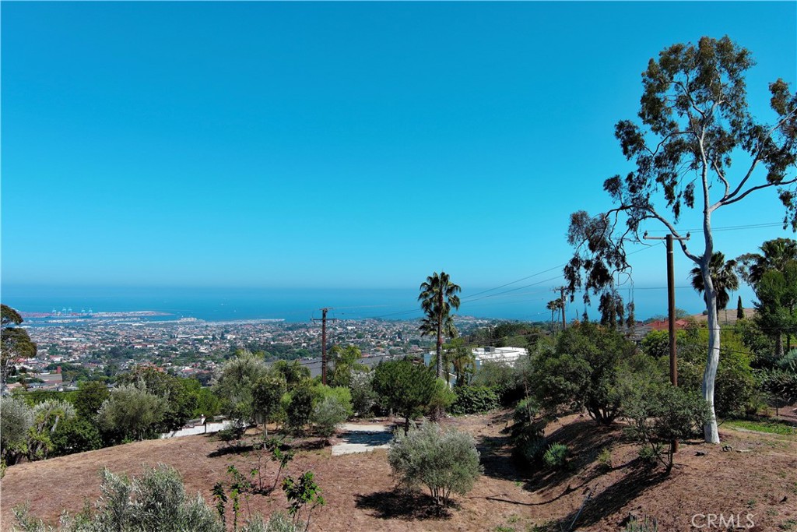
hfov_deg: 63.7
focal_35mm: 29
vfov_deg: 45.0
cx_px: 398
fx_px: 642
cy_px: 266
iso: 100
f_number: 2.8
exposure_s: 1/1511
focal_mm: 10.57
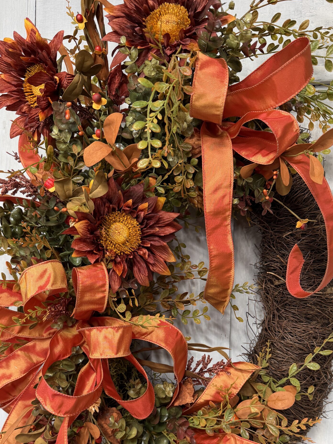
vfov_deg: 54.5
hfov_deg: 42.9
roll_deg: -0.9
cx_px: 172
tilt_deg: -4.5
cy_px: 289
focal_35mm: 33
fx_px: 423
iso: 160
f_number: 1.78
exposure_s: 1/120
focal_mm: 6.76
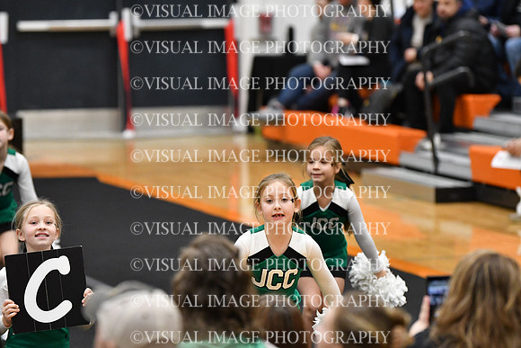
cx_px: 260
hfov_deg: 9.1
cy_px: 174
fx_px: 3257
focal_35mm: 225
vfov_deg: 6.1
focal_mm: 150
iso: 4000
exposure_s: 1/800
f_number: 2.8
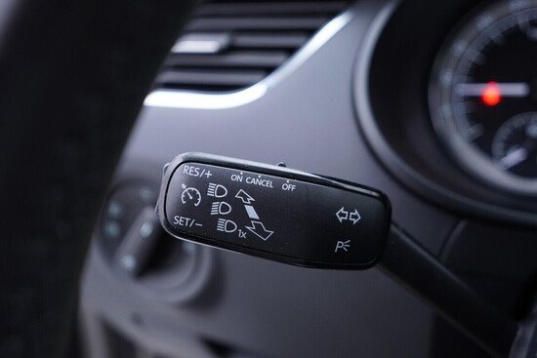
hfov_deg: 53.1
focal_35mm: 36
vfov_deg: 36.9
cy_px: 179
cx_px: 268
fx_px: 537
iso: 250
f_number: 2.8
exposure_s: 1/40
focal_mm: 24
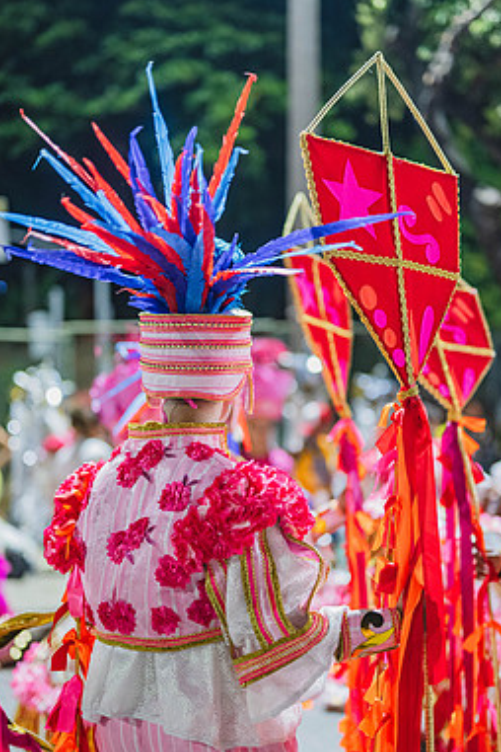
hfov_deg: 23.0
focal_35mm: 59
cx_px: 256
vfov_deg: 33.9
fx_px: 1232
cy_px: 413
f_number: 1.2
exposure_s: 1/200
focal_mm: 50
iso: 2000
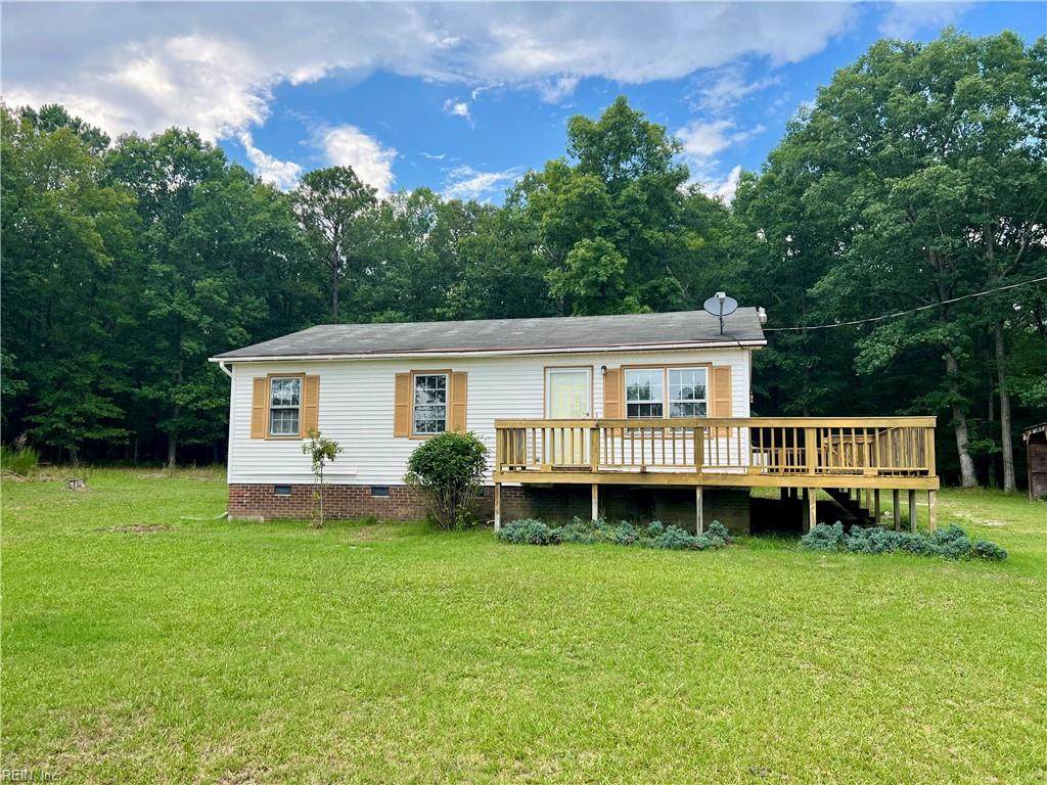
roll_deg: +0.1
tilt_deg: +5.2
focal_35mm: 26
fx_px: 786
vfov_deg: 53.1
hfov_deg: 67.3
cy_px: 392
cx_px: 524
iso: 50
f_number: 1.5
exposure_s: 1/1124
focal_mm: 5.7
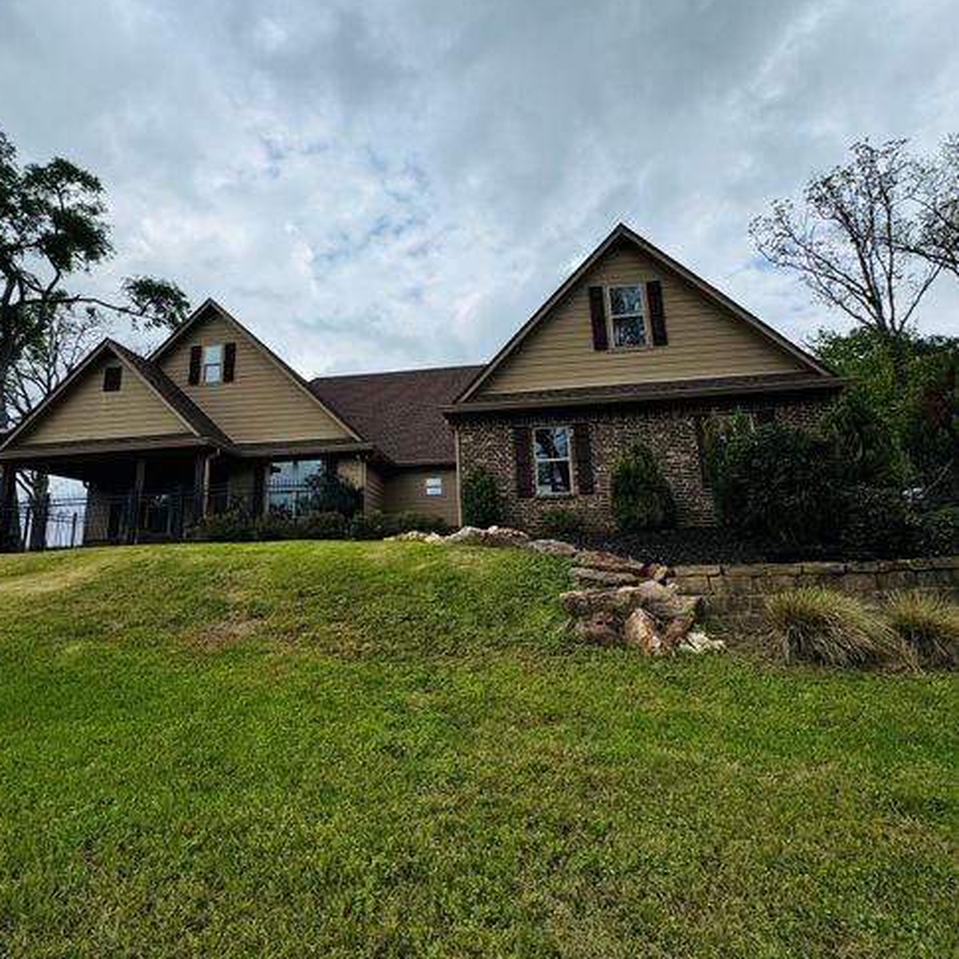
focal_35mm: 17
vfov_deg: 83.9
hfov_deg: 83.9
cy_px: 460
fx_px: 533
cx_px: 467
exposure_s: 1/2584
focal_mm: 2.22
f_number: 2.2
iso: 50
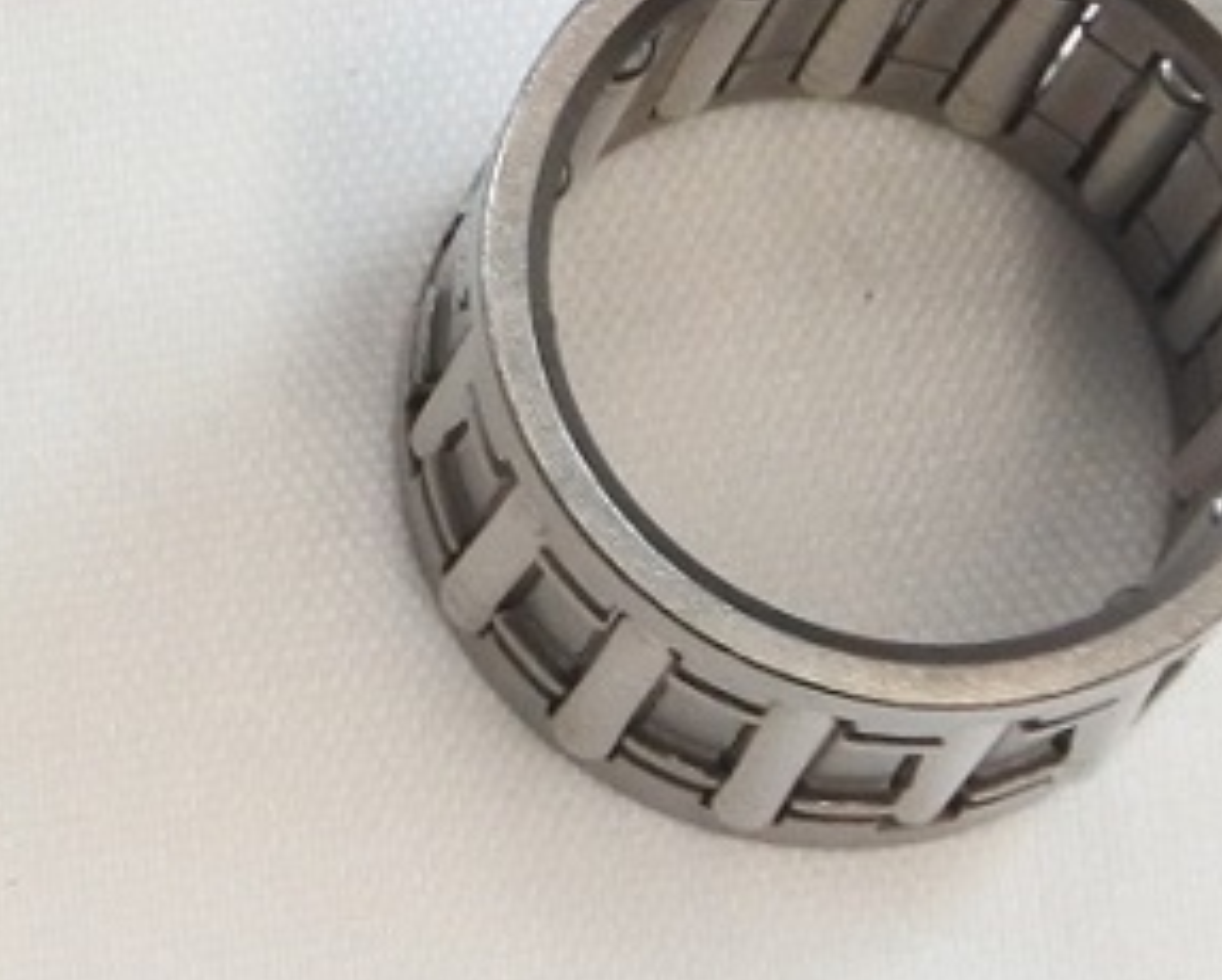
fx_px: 12377
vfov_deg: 4.5
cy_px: -213
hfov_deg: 5.5
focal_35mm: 342
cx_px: -1424
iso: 800
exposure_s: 1/125
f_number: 5
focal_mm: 22.7
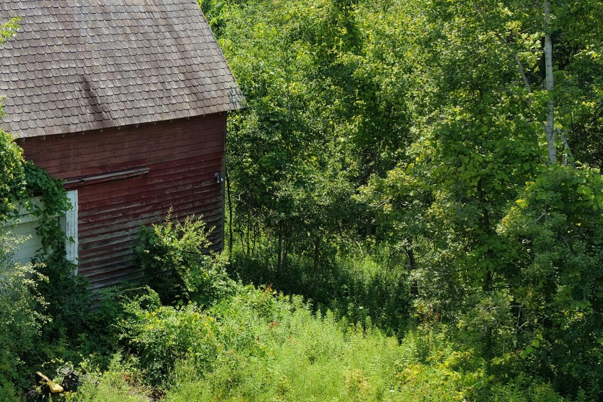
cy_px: 206
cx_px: -34
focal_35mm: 62
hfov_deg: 29.7
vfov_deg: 21.9
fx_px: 1039
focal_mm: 14.45
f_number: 2.8
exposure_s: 1/1600
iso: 400
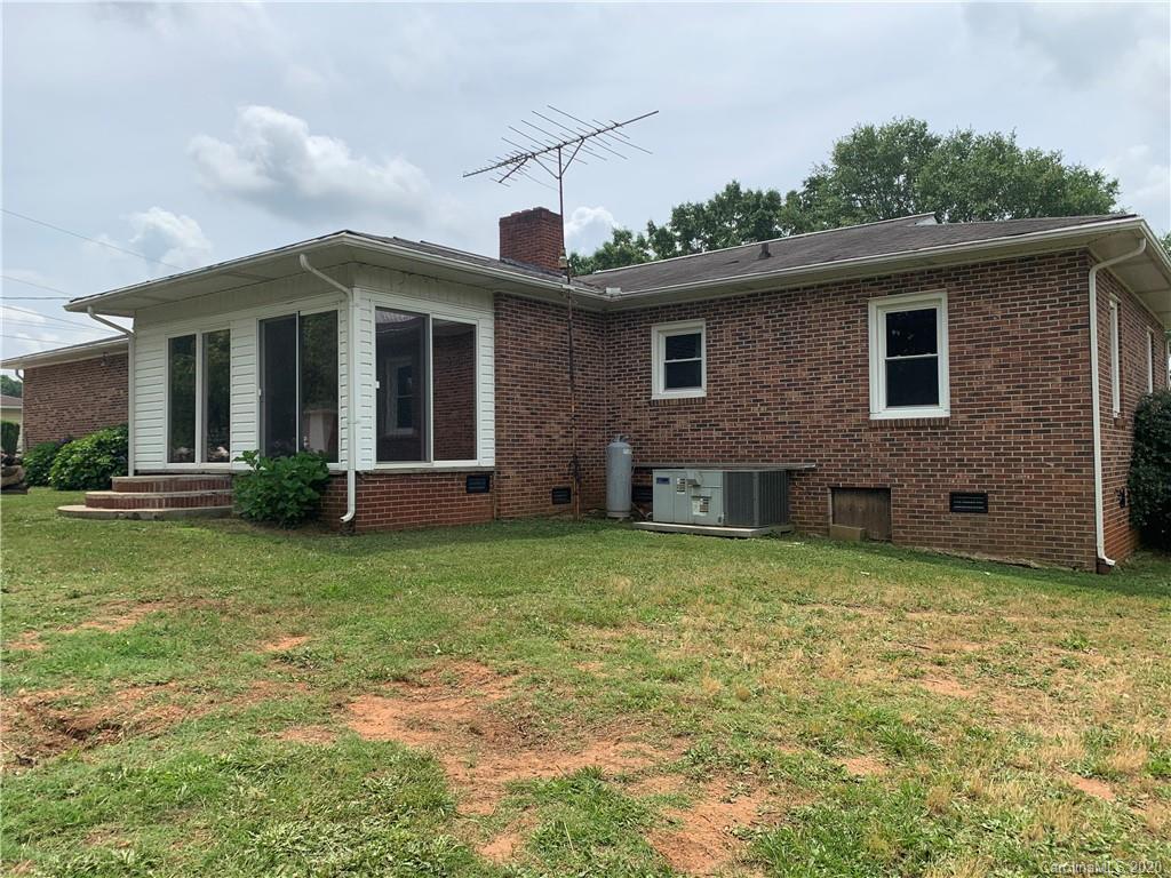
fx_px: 880
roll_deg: +1.0
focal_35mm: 26
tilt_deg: +2.0
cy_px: 439
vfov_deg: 53.1
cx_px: 586
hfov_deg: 67.3
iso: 25
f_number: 1.8
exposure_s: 1/3401
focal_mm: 4.25
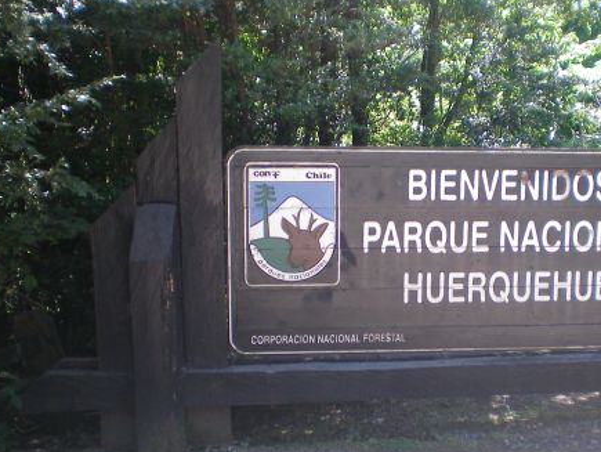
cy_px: 264
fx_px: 990
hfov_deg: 33.2
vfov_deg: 25.7
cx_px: 435
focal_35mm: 57
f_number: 3.1
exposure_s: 1/60
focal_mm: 6.3
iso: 64
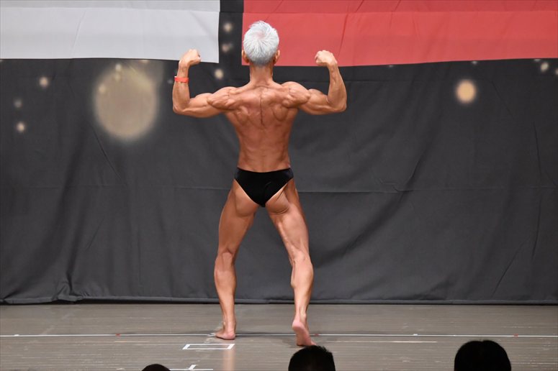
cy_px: 186
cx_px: 279
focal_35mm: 240
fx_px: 3718
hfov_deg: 8.6
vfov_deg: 5.7
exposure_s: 1/400
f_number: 5.6
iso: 6400
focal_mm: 160
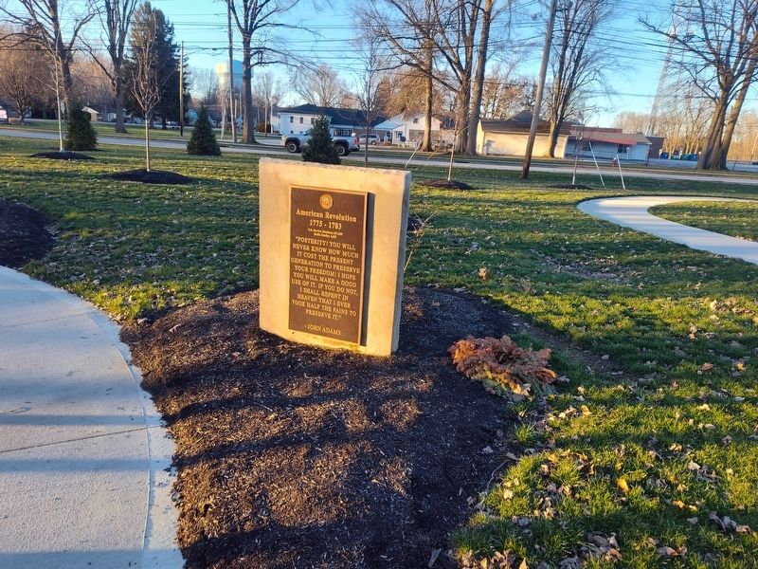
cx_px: 379
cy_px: 284
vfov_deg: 58.9
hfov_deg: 73.9
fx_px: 504
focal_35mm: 23
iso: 100
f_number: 1.8
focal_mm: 5.56
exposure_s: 1/234
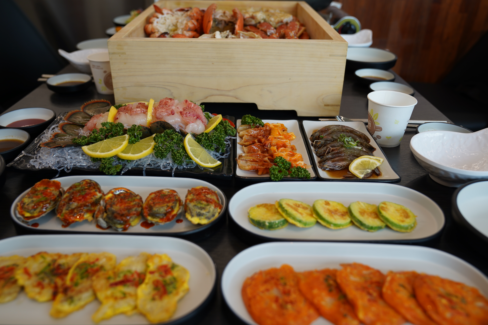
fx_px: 407
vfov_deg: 43.6
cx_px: 244
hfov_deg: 61.9
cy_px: 162
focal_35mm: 30
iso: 125
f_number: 4
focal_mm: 30
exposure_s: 1/60
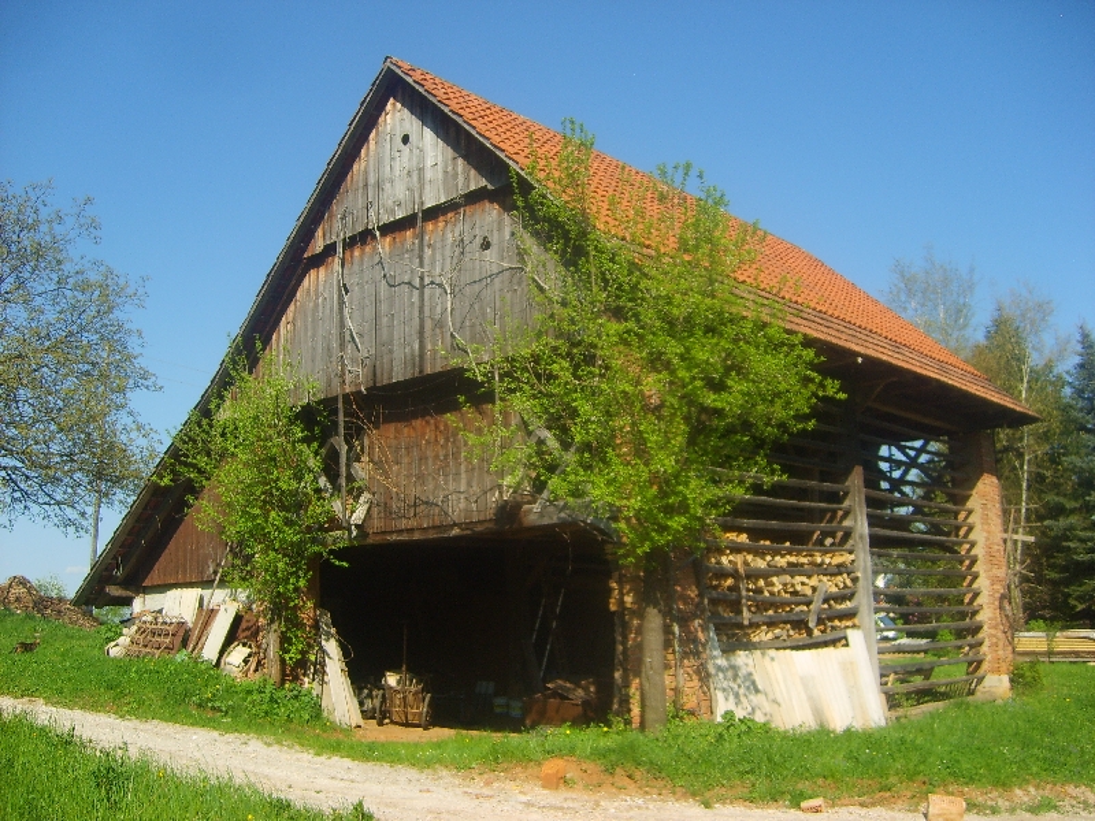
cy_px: 410
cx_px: 548
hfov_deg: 52.6
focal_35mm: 35
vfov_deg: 40.7
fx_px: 1107
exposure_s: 1/750
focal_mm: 5.8
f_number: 2.8
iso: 50
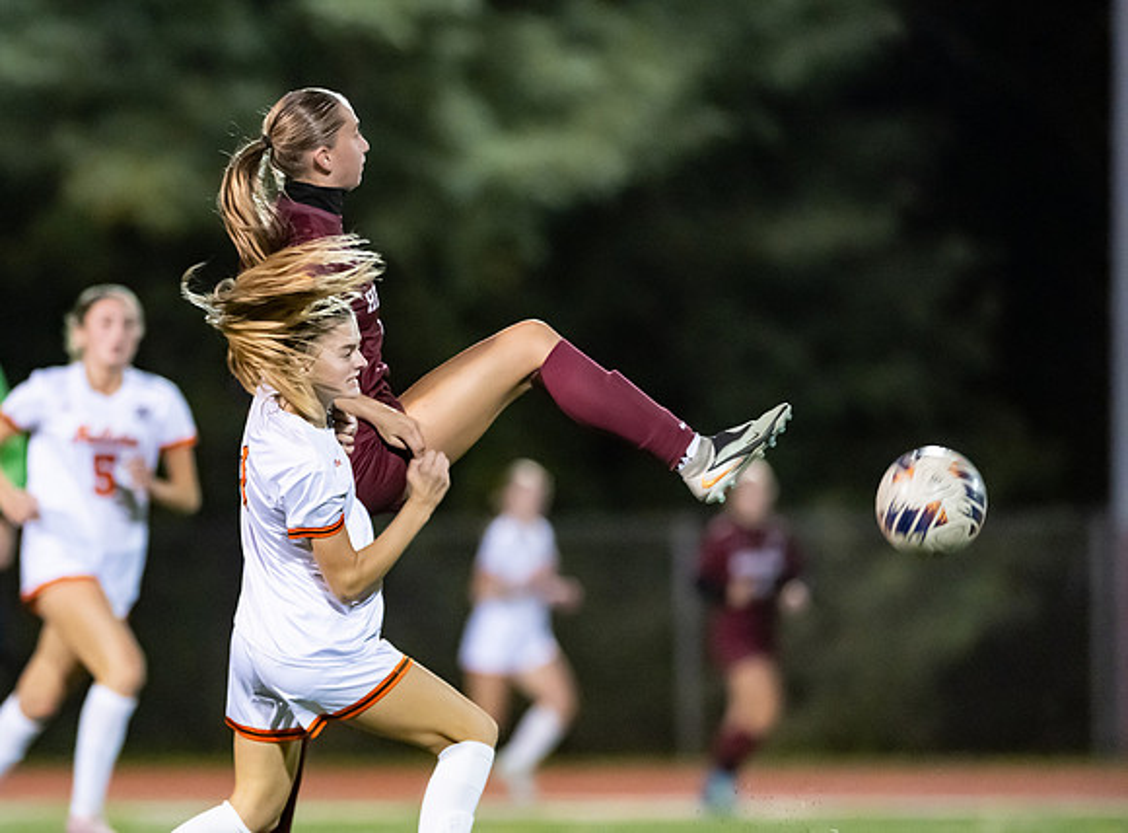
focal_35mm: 389
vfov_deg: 3.8
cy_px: 406
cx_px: 371
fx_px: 12612
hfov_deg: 5.1
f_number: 2.8
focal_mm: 300
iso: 6400
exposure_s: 1/500
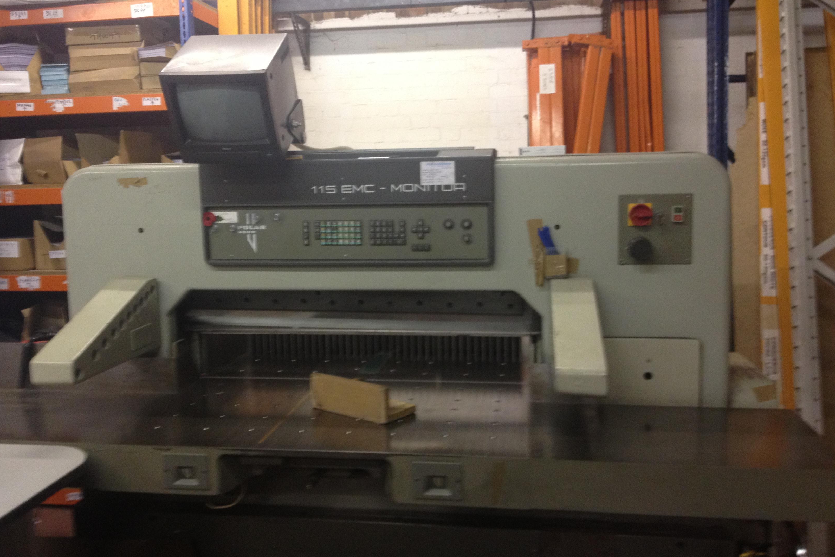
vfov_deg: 35.9
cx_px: 414
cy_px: 276
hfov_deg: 51.9
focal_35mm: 37
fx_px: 858
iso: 200
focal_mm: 4.28
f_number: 2.4
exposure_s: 1/20
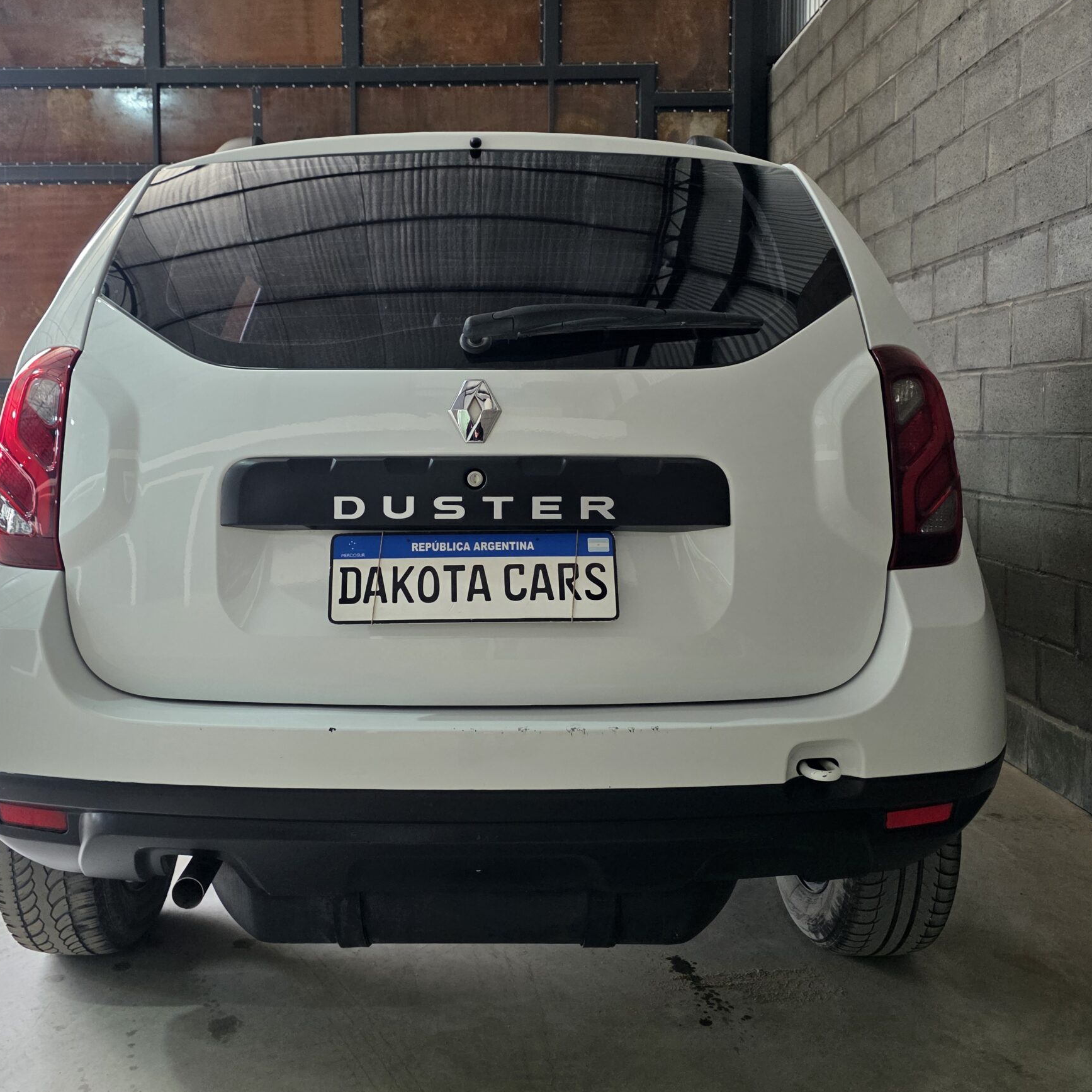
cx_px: 475
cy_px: 497
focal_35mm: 30
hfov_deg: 53.9
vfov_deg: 54.0
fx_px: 1071
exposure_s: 1/100
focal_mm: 6.3
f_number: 1.7
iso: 200
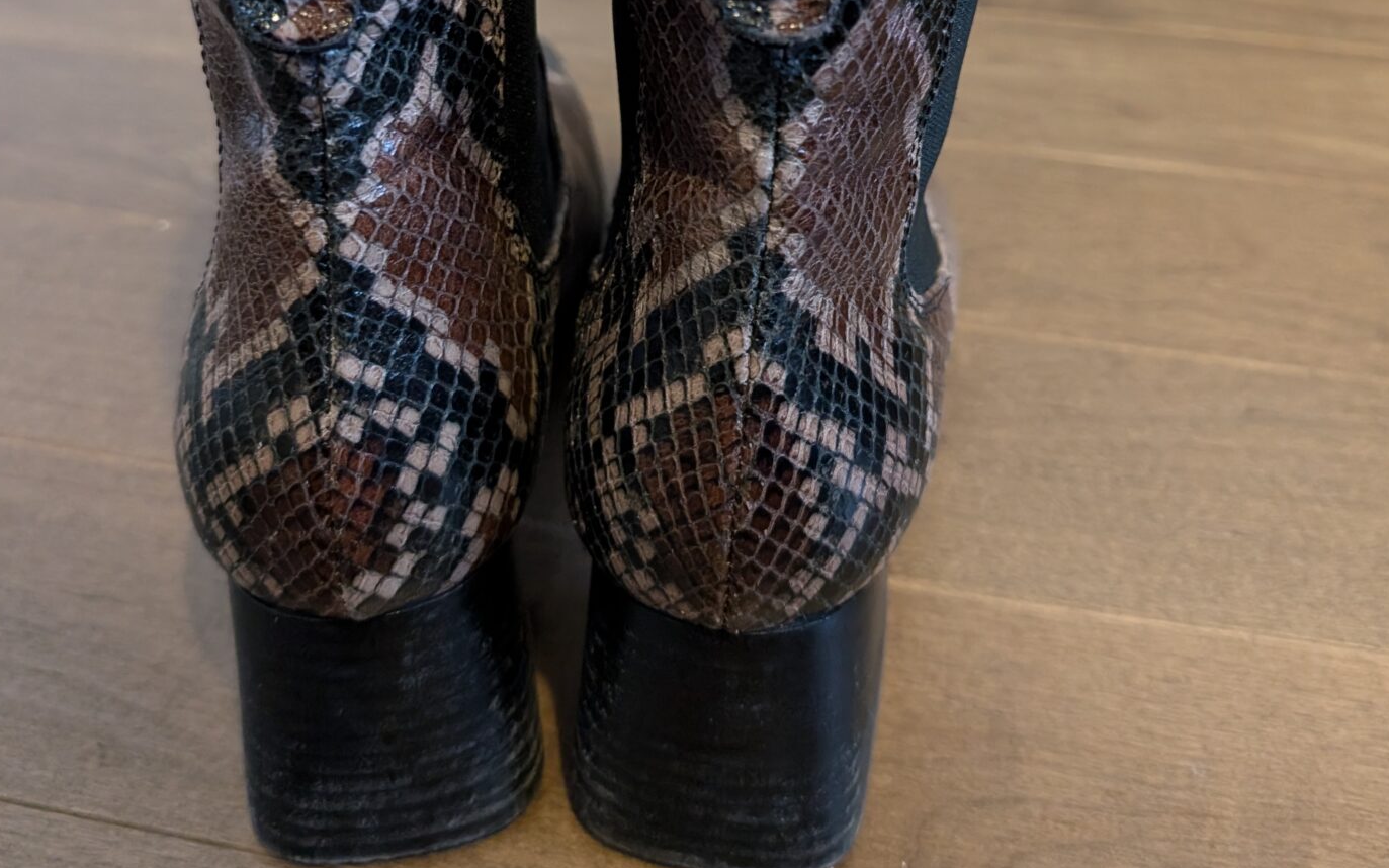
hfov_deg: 51.5
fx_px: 1438
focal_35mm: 38
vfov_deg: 32.0
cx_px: 691
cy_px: 94
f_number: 1.68
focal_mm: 6.9
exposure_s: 1/120
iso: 1316
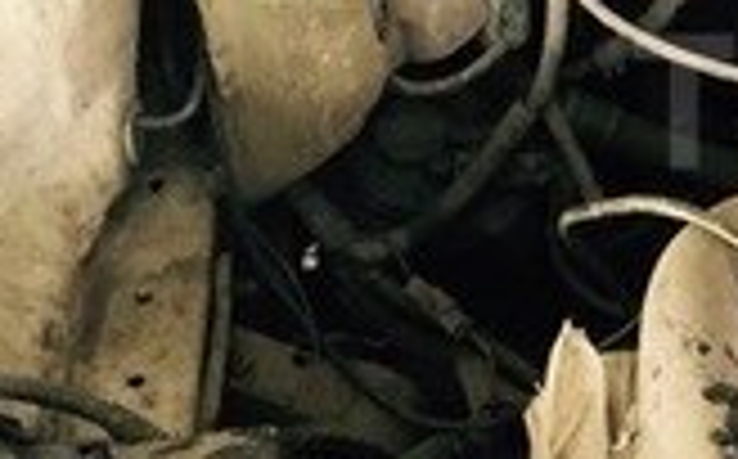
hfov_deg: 15.6
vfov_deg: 10.5
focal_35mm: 124
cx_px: 1094
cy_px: 101
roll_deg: -8.0
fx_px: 2491
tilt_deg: -43.3
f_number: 2.2
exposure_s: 1/33
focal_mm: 4.15
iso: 200
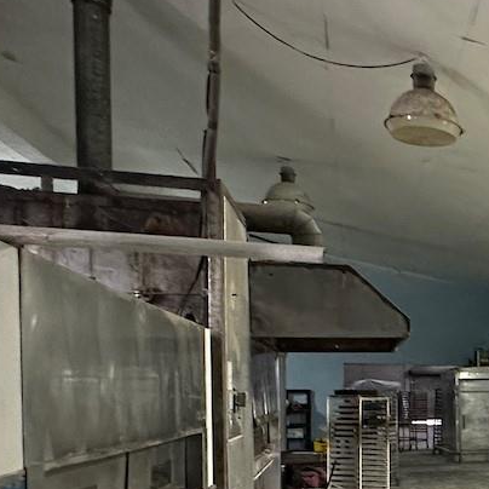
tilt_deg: -3.2
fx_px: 783
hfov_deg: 27.7
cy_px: 419
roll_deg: -0.7
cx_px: 662
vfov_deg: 33.3
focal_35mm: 49
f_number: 2.2
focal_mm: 2.22
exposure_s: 1/60
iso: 500
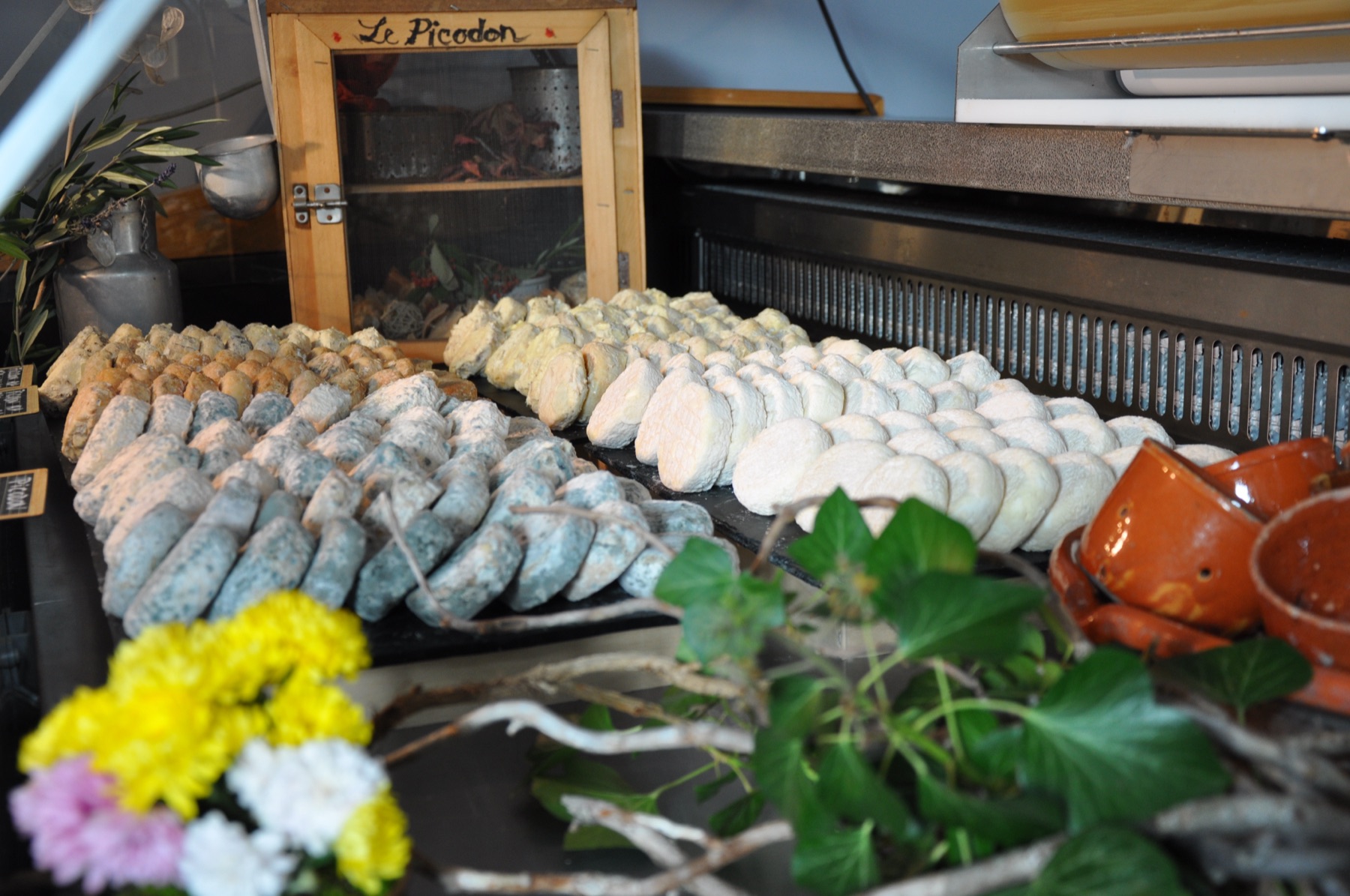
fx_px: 1798
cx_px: 675
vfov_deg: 28.0
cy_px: 448
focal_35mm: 48
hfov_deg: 41.2
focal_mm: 32
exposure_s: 1/20
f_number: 4.5
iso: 400
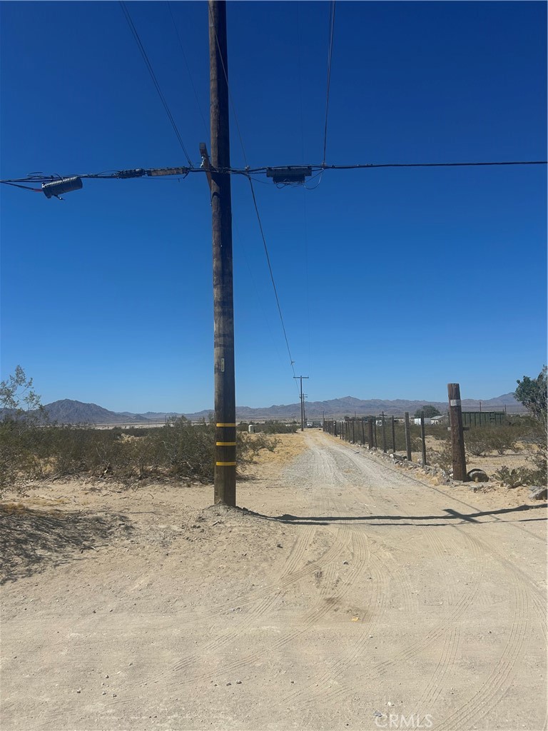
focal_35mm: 26
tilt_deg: +5.0
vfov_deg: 67.3
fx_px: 549
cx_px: 274
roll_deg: +1.8
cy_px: 366
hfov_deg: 53.1
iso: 50
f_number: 1.5
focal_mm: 5.7
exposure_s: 1/10309
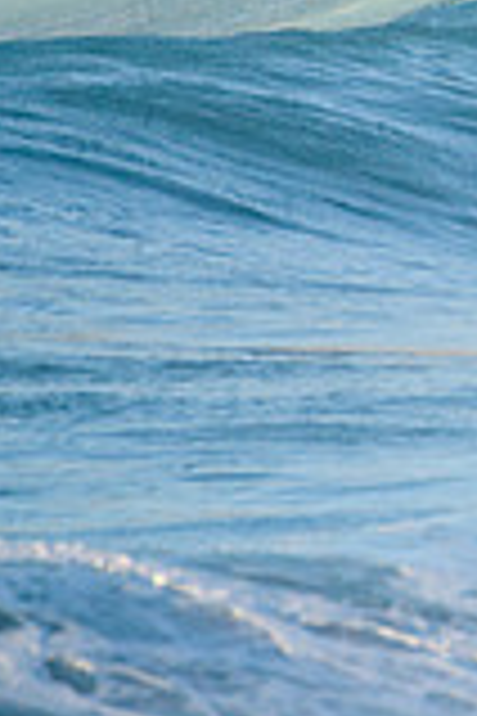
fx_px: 44457
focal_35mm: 2237
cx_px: 1095
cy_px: 41
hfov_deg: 0.6
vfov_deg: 0.9
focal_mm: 500
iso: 280
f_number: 5.6
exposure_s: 1/1600
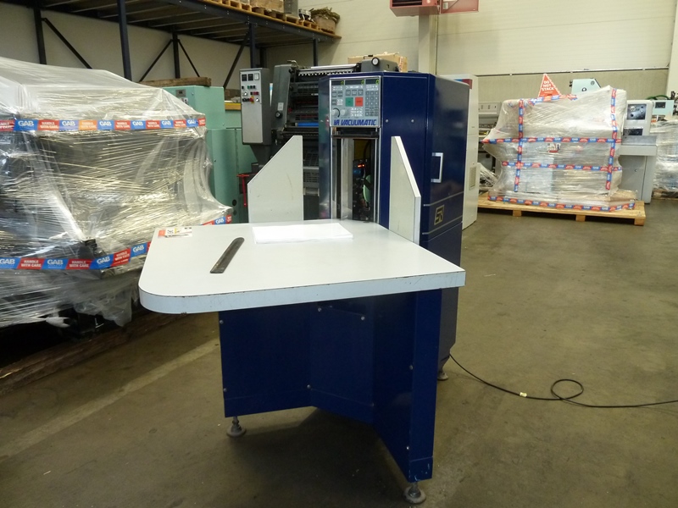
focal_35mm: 25
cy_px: 254
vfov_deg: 54.9
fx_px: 490
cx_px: 339
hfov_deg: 69.4
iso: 250
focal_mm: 4.1
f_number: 3.3
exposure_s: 1/30
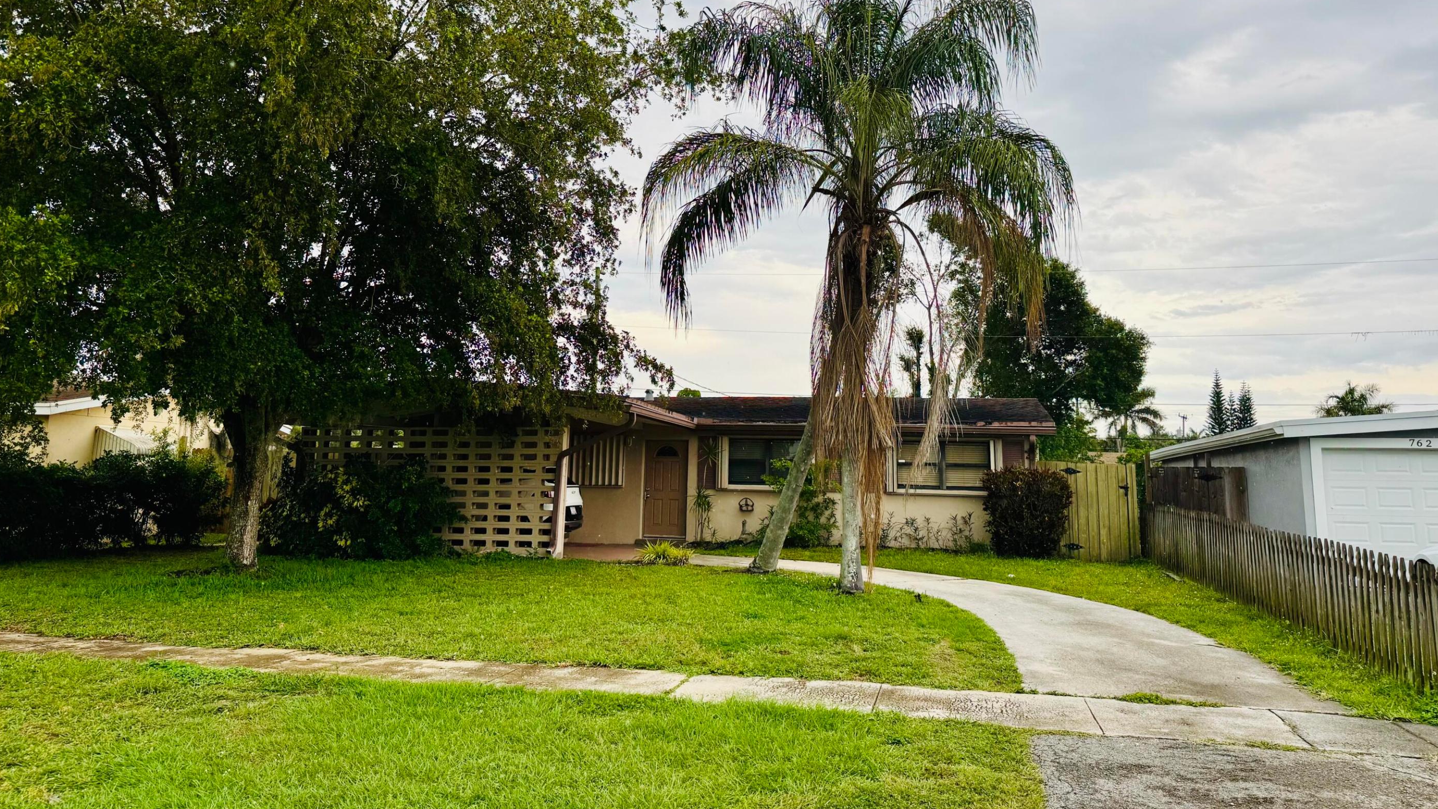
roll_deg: -1.2
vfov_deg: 42.6
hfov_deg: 69.9
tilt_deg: +10.4
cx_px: 719
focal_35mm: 27
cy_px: 311
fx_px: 1030
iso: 80
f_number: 1.78
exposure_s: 1/832
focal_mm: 6.76
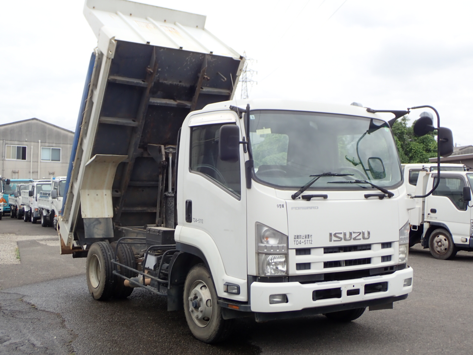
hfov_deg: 43.9
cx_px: 236
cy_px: 178
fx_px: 588
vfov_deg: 33.6
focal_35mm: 43
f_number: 4
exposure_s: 1/320
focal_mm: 7.86
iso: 100
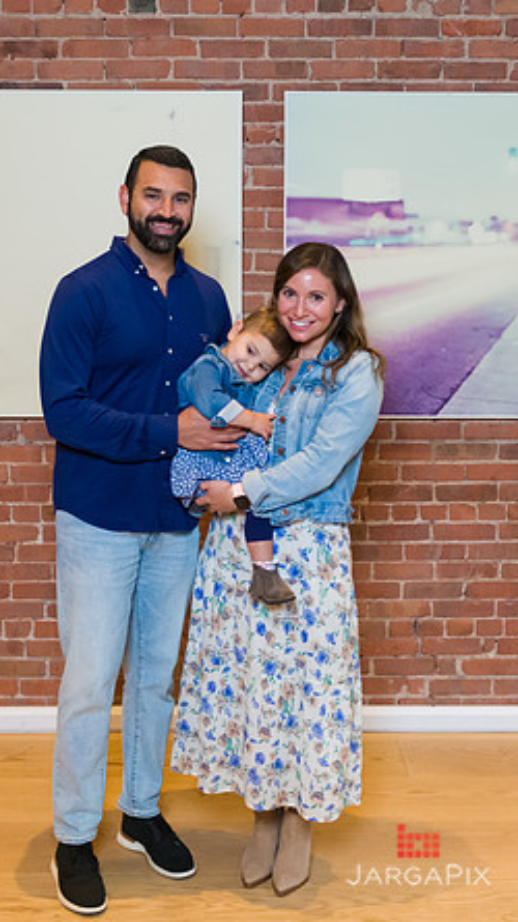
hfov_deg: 21.1
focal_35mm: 57
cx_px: 256
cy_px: 391
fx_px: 1393
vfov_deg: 36.5
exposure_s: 1/200
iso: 1250
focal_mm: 31
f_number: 3.2
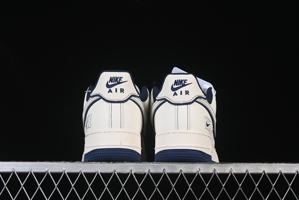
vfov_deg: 18.2
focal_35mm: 75
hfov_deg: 27.0
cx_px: 150
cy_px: 100
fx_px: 623
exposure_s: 1/80
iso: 160
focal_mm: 50
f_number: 8
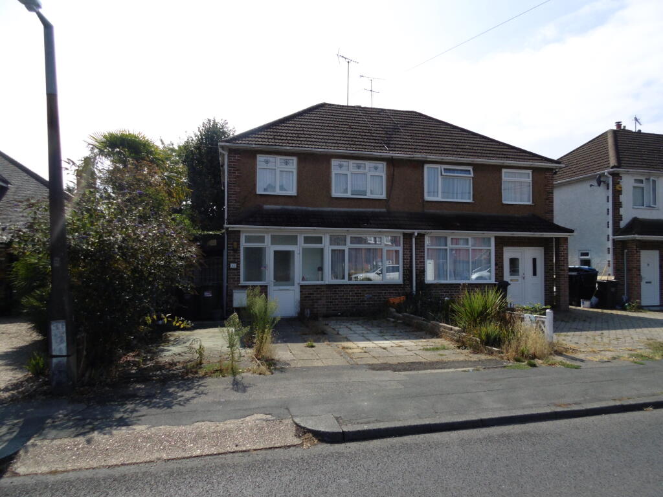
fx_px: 421
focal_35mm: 22
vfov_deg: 61.1
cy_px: 248
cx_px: 332
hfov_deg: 76.4
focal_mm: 4
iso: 100
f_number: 8.6
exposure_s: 1/250
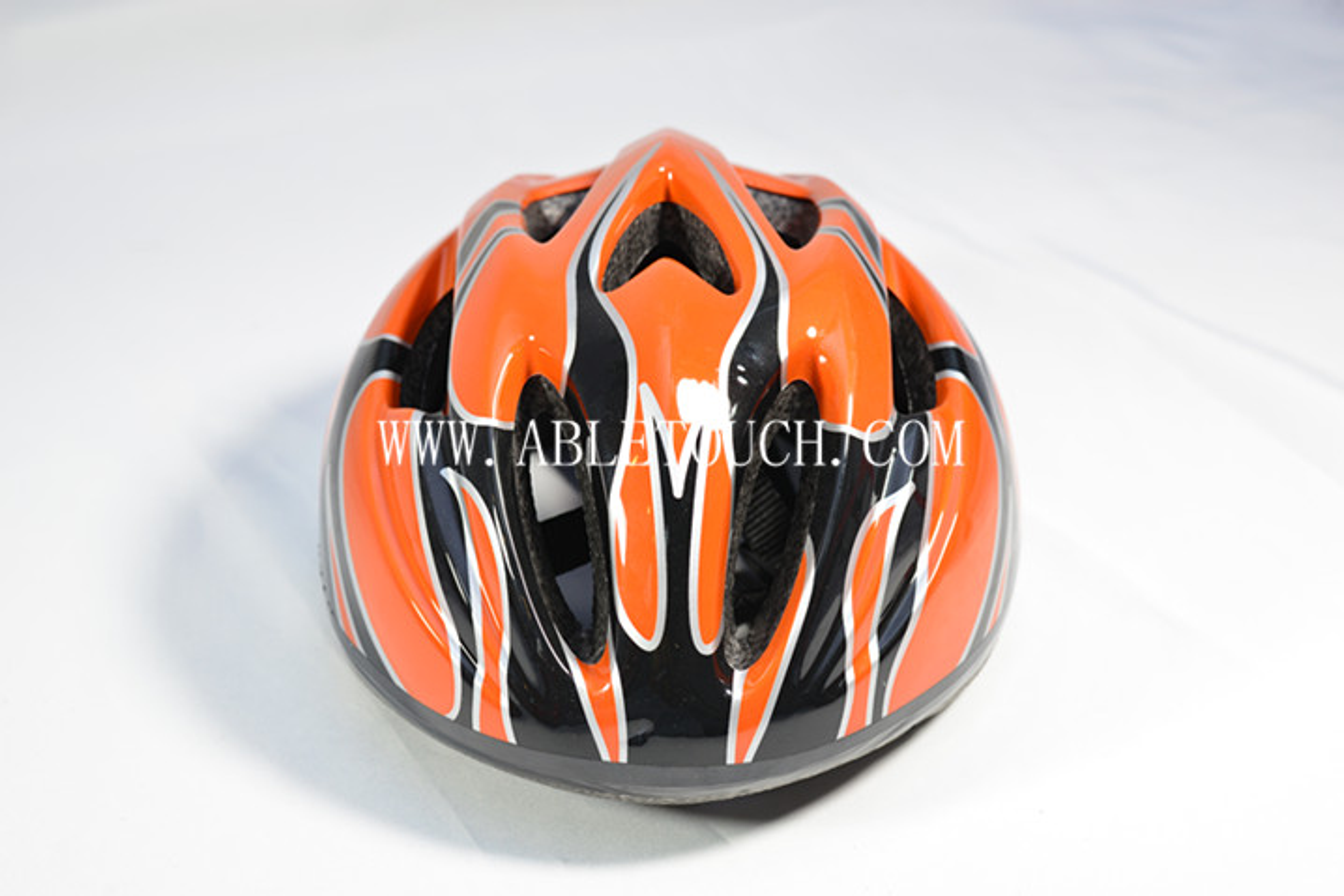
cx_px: 672
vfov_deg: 27.0
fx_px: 1867
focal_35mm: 50
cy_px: 448
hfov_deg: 39.6
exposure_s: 1/80
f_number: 7.1
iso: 320
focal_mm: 50
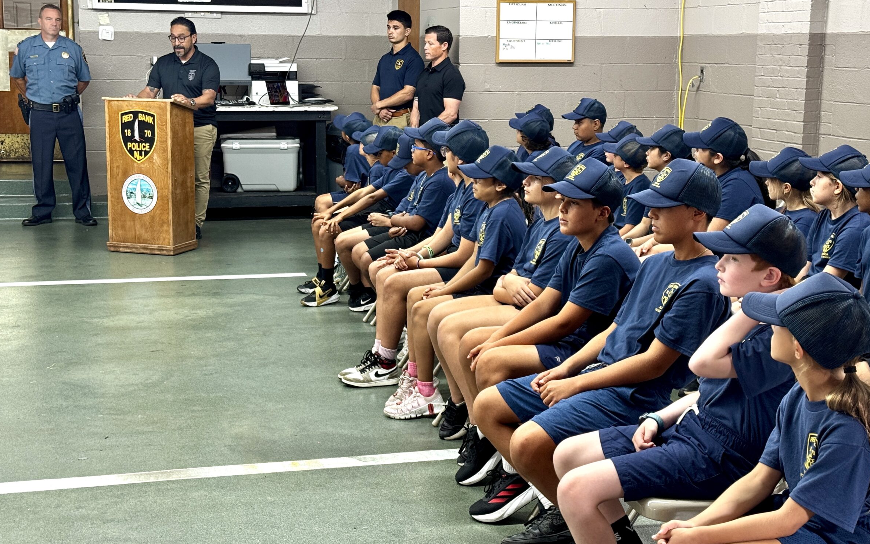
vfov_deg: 23.5
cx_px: 414
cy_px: 246
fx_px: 1304
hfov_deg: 36.9
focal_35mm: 55
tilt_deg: -9.7
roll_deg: +0.1
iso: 160
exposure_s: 1/60
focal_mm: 6.76
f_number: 1.78
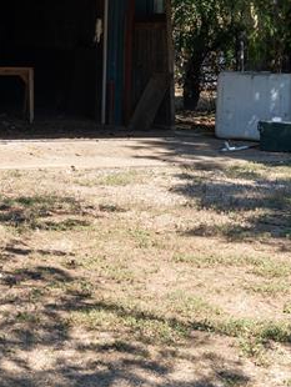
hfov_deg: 13.3
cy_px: 76
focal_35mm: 111
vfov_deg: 17.6
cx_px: 75
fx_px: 1242
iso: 250
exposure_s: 1/320
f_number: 6.3
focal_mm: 35
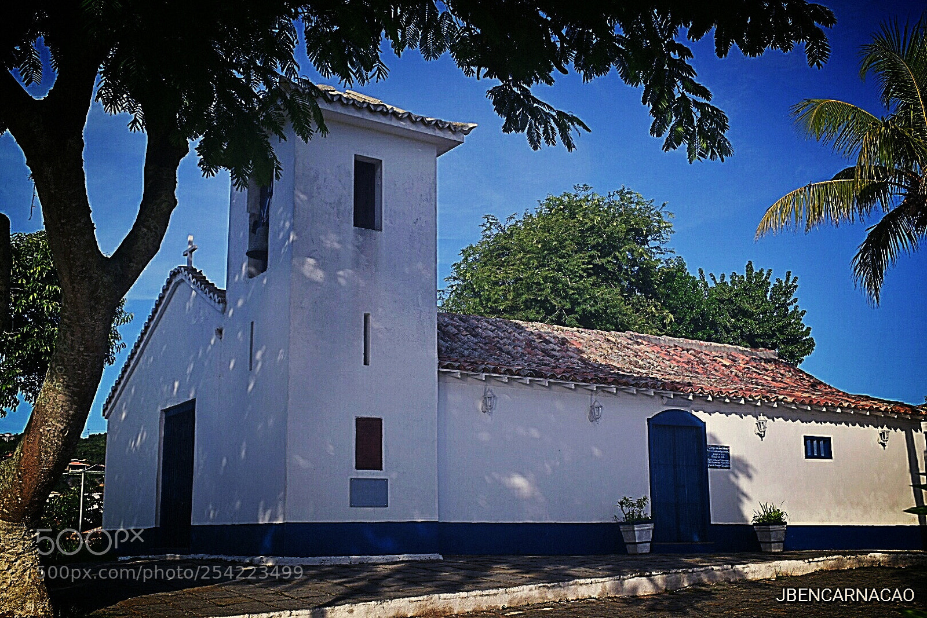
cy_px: 309
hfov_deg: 47.9
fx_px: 1043
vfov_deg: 33.0
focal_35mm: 40
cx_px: 464
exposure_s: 1/800
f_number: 9
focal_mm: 27
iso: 200
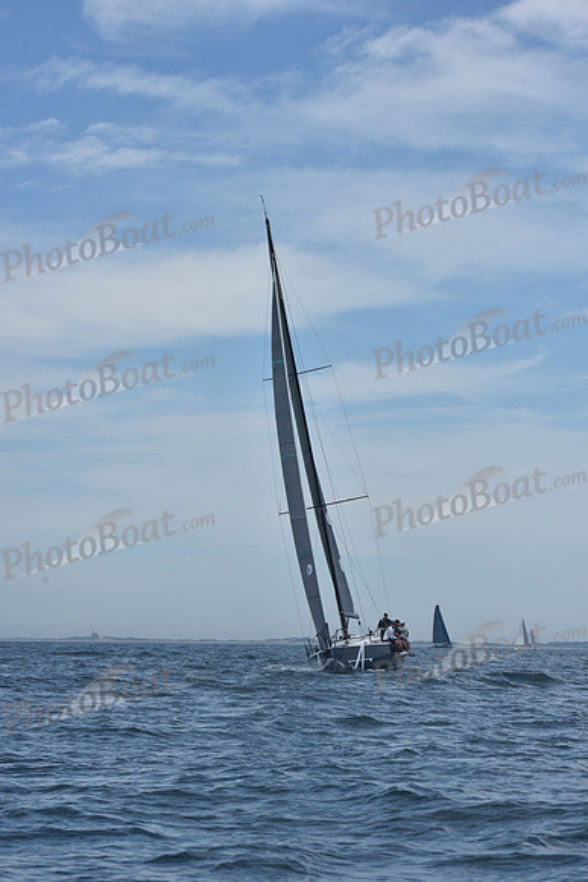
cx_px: 294
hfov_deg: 13.4
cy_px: 441
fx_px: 2497
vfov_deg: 20.0
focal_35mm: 102
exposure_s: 1/800
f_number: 10
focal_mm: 102
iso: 250
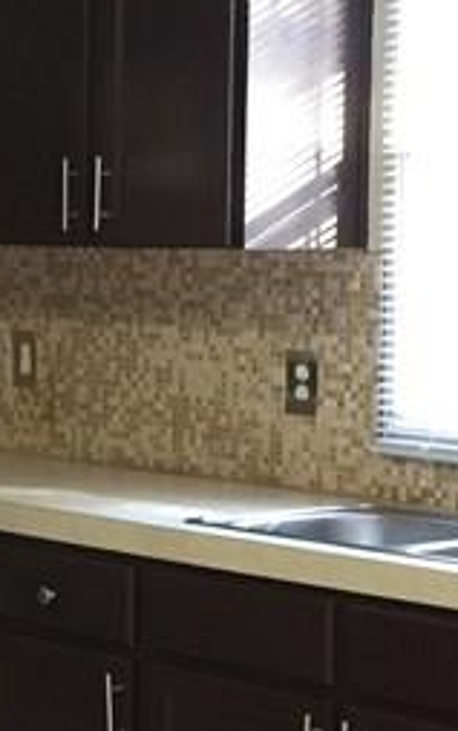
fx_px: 2474
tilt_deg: -5.9
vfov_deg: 16.8
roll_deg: +0.2
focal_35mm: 124
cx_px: -124
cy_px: 475
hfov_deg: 10.4
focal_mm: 4.15
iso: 125
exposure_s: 1/8
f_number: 2.2
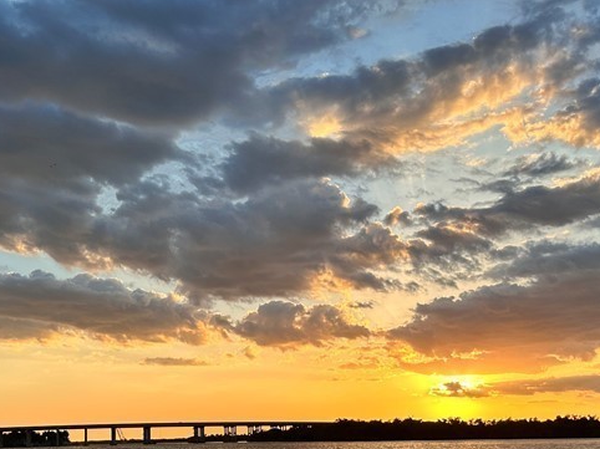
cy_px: 377
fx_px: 884
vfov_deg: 27.8
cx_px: 286
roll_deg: +1.0
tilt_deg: +3.7
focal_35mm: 51
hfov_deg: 37.5
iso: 80
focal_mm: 6.86
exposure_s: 1/2967
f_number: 1.78
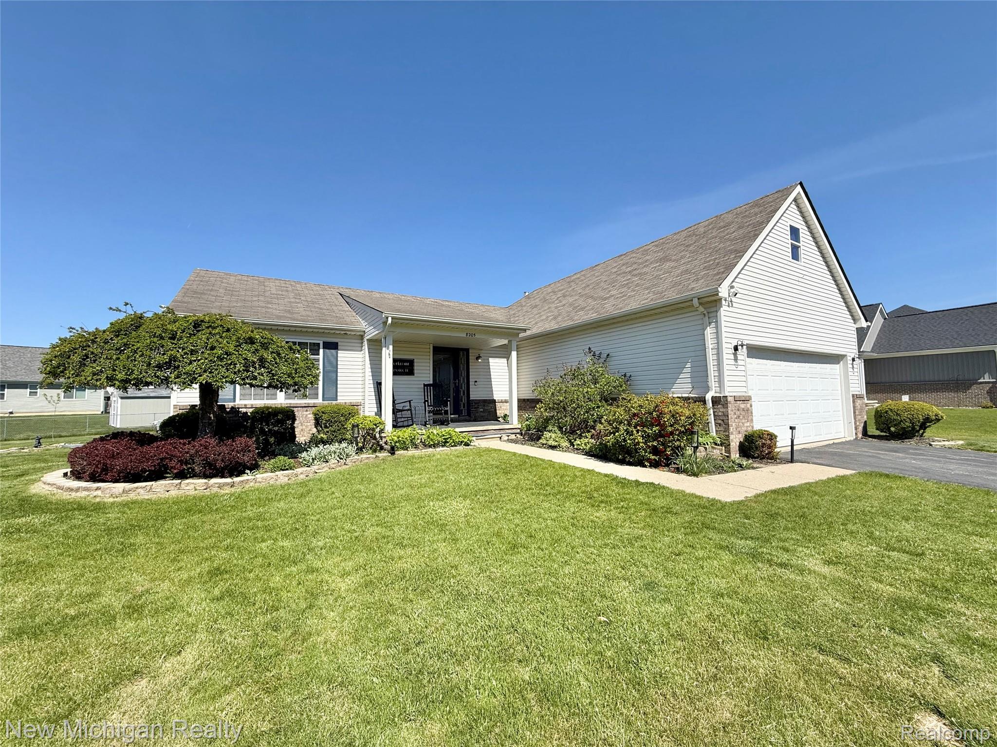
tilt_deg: +4.3
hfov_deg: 102.1
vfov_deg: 85.7
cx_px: 498
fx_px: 403
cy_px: 374
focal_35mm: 14
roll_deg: +0.9
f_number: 2.2
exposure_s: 1/2024
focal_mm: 2.22
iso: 50
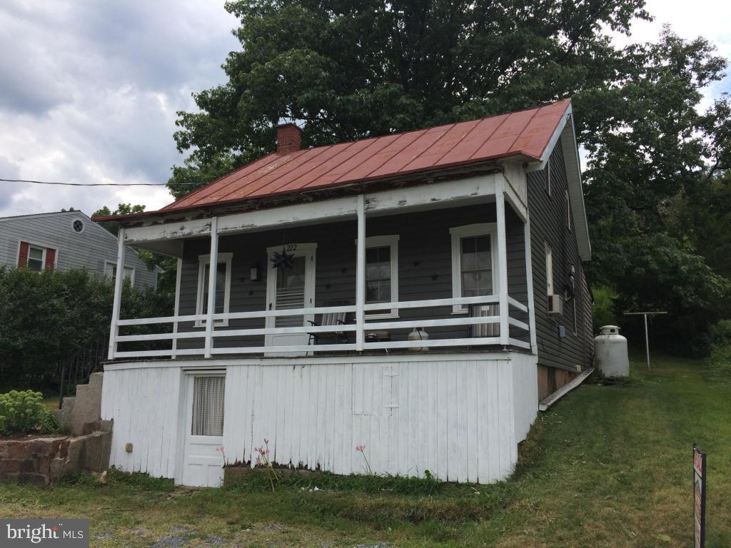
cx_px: 366
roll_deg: -1.8
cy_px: 274
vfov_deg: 48.2
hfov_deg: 61.7
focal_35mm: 29
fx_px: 612
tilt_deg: +9.5
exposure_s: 1/1520
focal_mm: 4.15
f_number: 2.2
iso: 32
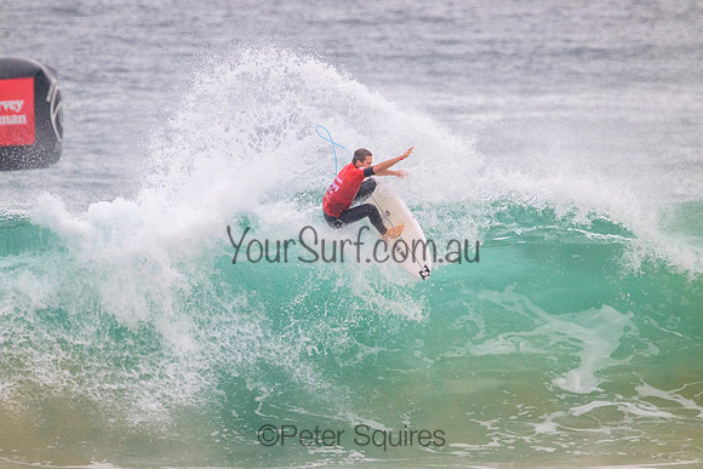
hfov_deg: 2.6
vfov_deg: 1.7
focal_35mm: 800
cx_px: 352
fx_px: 15625
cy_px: 234
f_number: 11
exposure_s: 1/2000
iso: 2500
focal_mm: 800
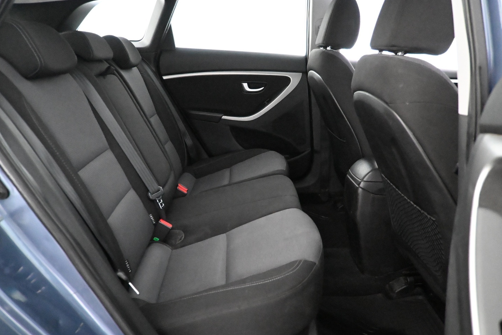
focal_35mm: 27
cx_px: 250
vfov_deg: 47.9
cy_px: 171
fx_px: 376
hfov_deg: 67.4
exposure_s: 1/50
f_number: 3.5
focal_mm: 16
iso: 12800
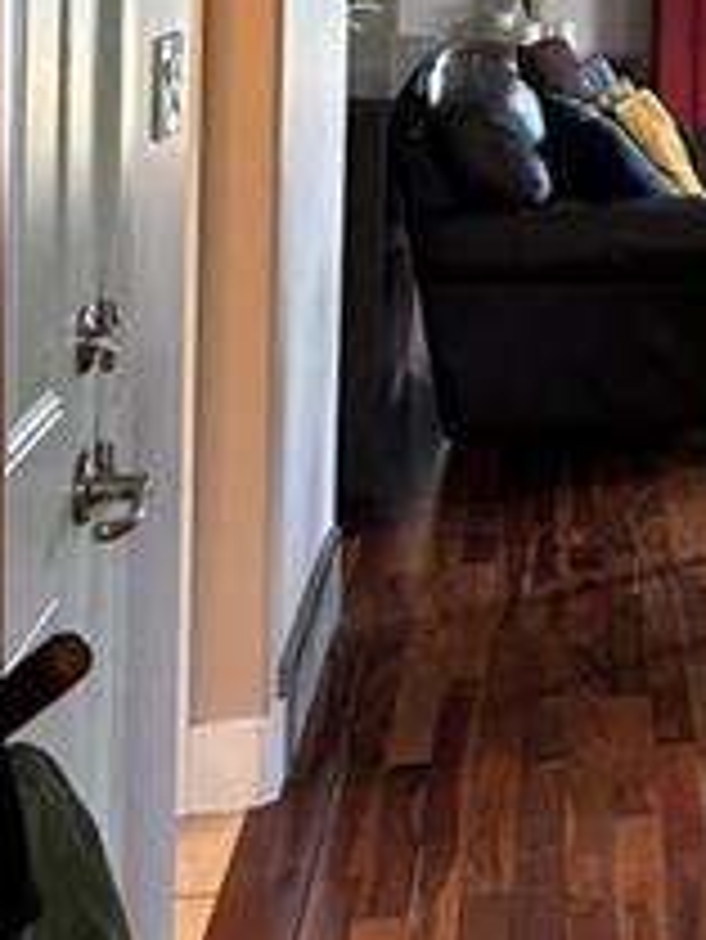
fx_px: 2391
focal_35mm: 88
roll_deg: -2.0
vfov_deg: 21.0
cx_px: 1115
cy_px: -126
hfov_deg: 15.3
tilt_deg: -0.7
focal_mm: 6.86
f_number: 1.78
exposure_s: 1/60
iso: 400
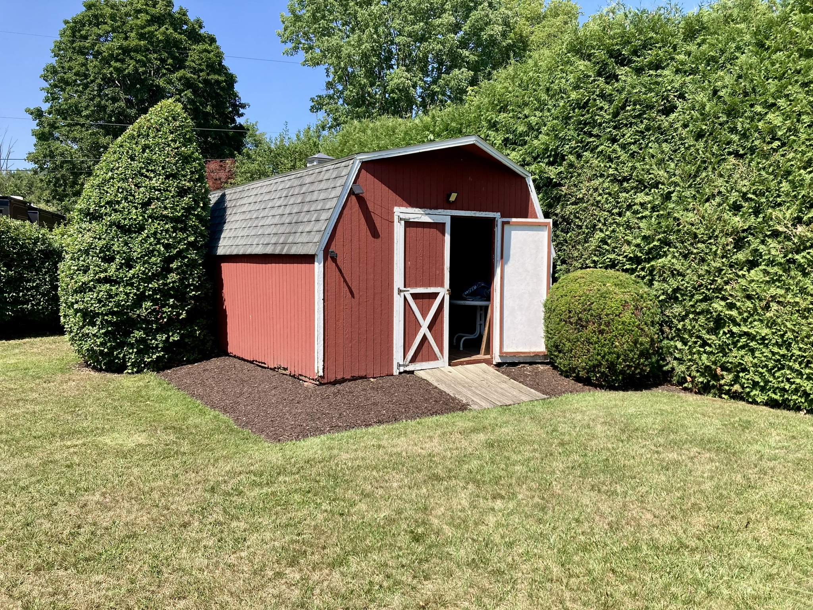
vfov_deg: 49.7
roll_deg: -0.9
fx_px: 658
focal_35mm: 28
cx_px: 406
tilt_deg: -1.9
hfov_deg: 63.4
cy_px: 305
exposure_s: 1/889
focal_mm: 3.99
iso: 20
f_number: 1.8
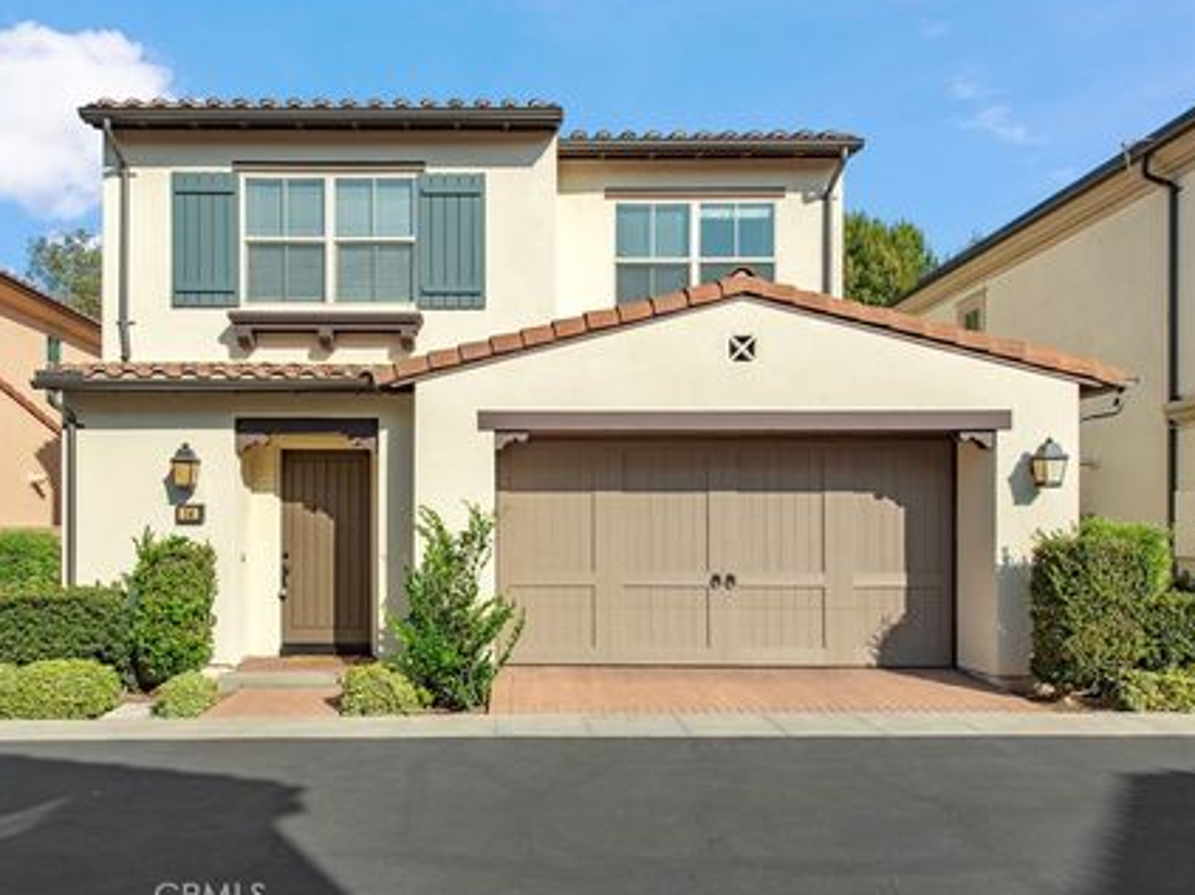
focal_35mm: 25
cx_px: 497
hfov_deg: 68.9
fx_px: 863
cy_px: 445
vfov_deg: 54.9
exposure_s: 1/500
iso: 200
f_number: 10
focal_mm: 22
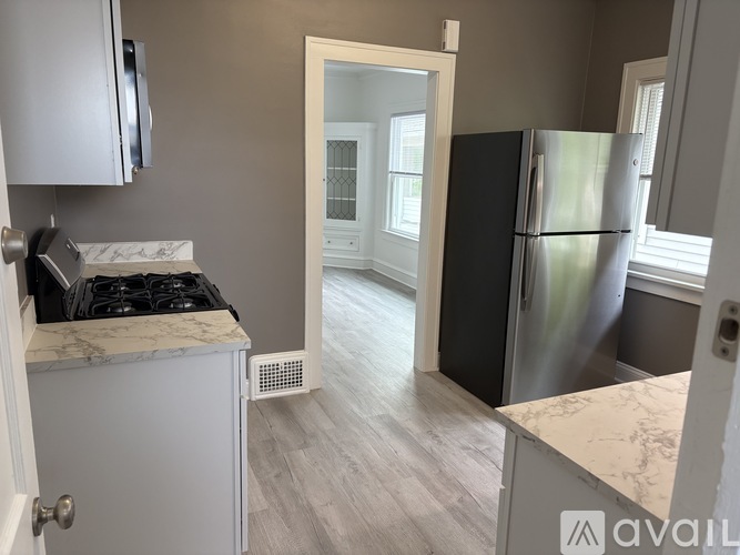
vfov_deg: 53.0
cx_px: 370
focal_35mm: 26
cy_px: 278
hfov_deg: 67.3
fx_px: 556
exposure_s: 1/120
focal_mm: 5.96
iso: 125
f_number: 1.6
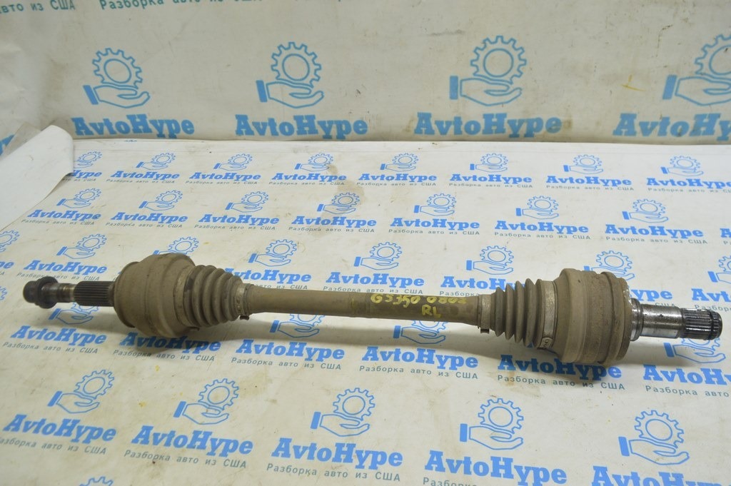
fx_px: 548
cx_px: 366
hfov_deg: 67.4
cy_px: 243
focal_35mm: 27
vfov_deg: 47.9
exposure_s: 1/20
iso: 400
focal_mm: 18
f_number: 5.6
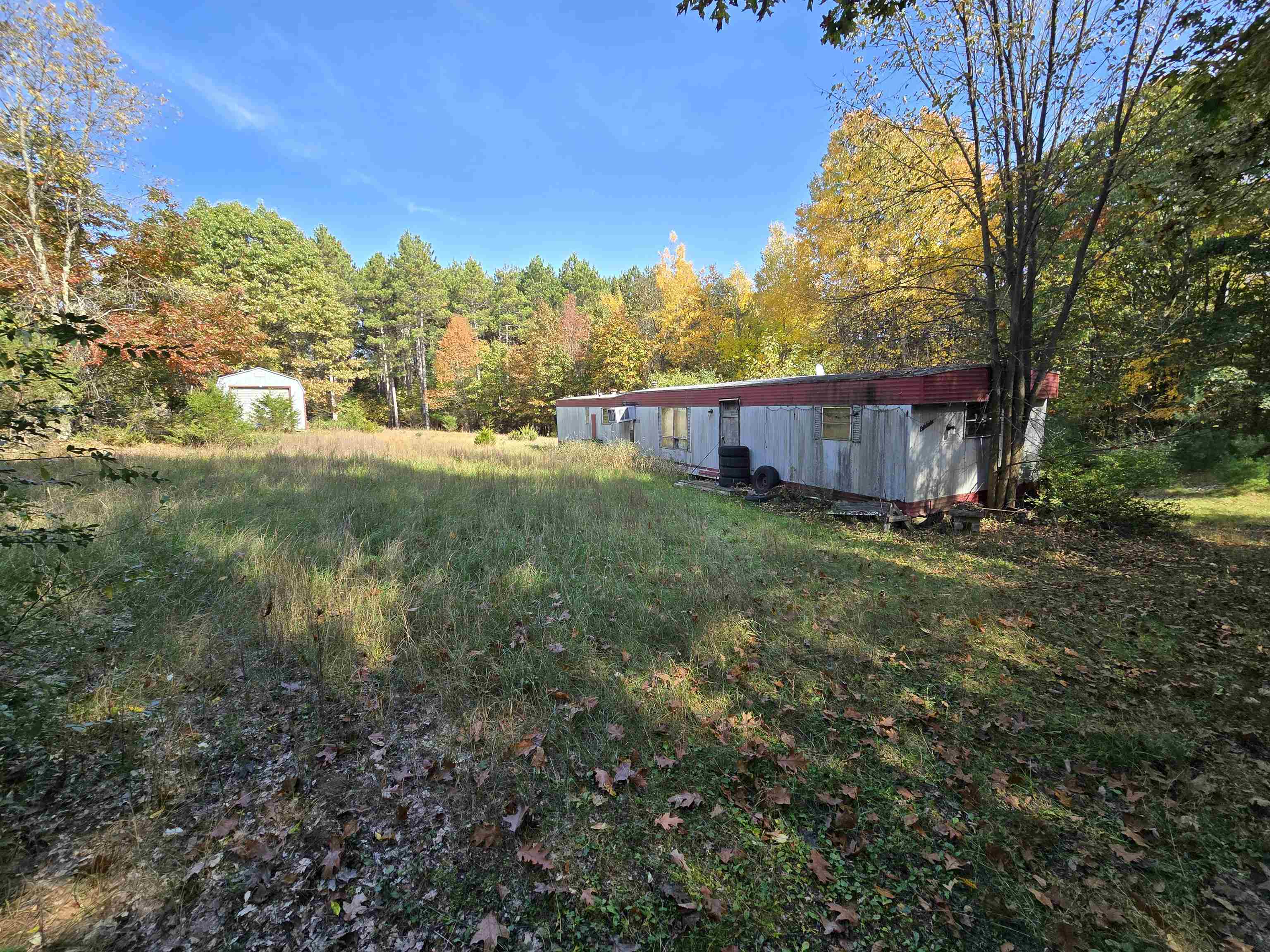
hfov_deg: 106.2
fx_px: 477
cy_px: 476
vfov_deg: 89.9
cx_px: 635
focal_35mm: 13
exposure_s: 1/624
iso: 50
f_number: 2.2
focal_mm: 2.2
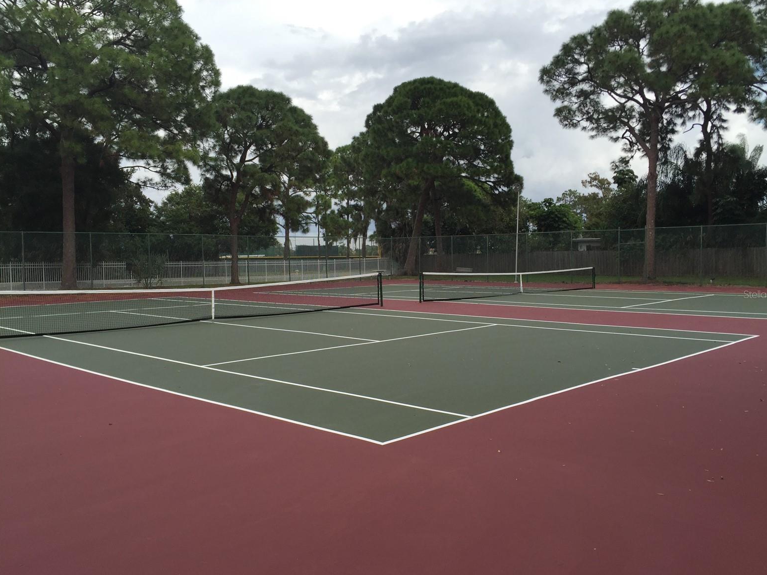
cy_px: 294
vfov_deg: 46.8
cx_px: 394
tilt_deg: -1.9
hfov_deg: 60.0
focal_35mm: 30
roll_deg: +0.1
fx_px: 665
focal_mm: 4.15
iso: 32
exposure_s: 1/791
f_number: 2.2
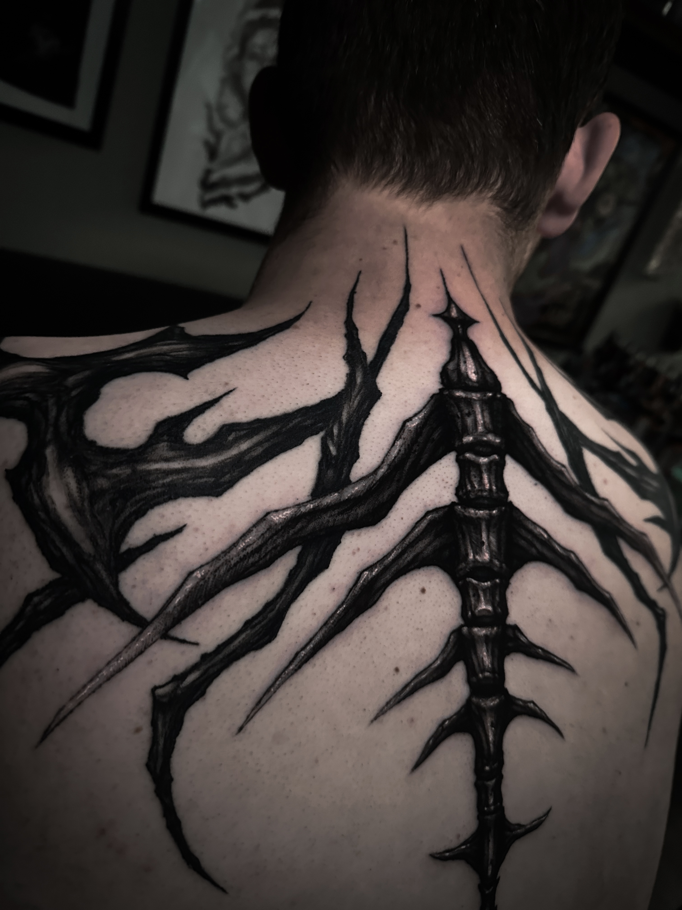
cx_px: 341
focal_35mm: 24
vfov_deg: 71.6
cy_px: 455
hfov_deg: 56.8
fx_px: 630
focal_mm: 6.86
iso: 800
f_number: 1.8
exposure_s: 1/35
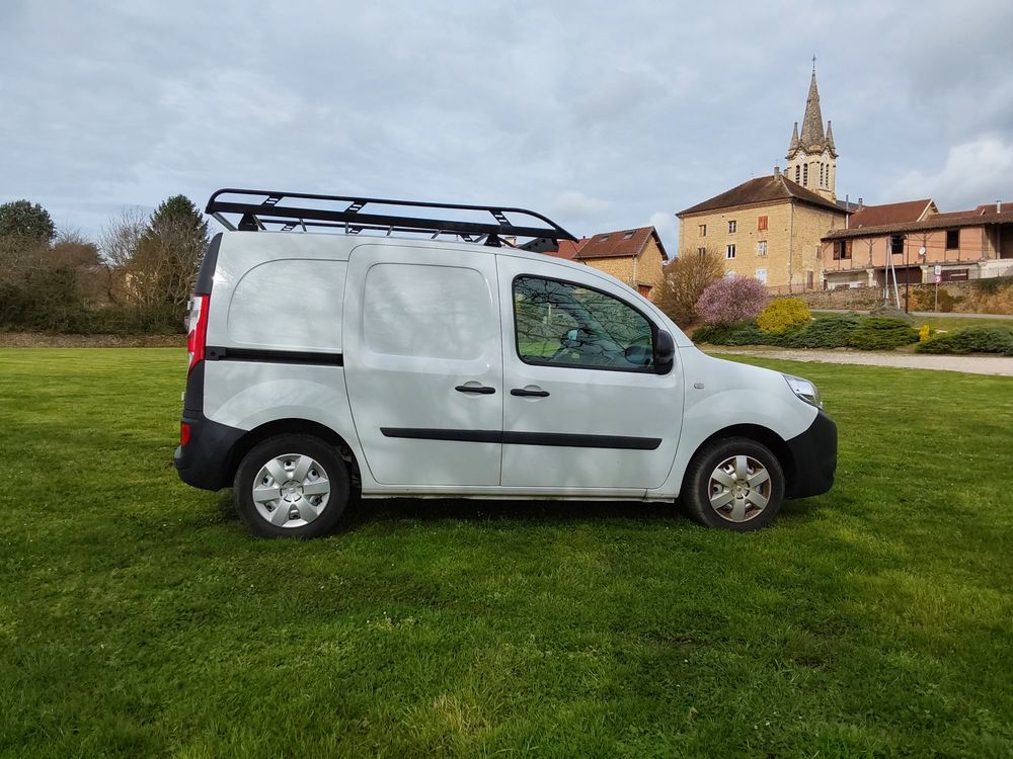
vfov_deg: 49.7
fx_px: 819
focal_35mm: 28
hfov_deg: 63.4
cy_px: 380
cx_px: 506
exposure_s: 1/2214
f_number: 1.9
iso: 50
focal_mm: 2.91
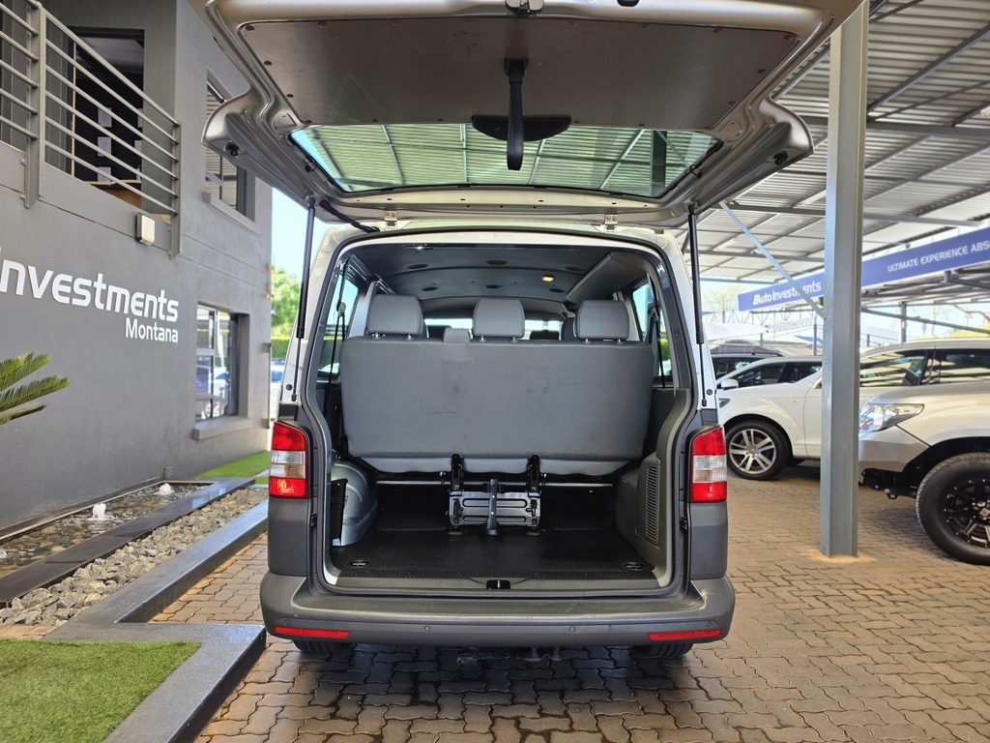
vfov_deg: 58.9
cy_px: 372
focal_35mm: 23
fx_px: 658
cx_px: 495
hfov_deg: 73.9
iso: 40
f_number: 1.7
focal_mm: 6.25
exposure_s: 1/180
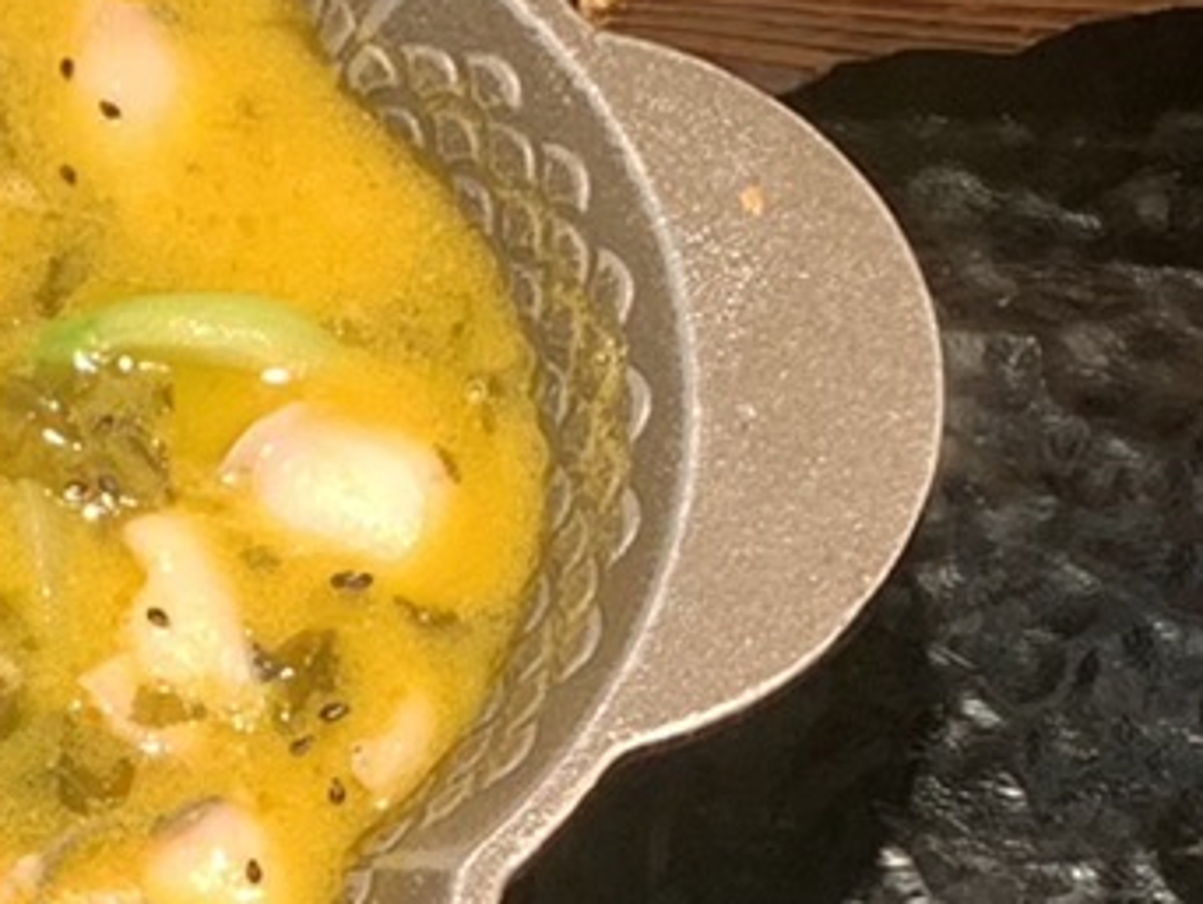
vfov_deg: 9.6
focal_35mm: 152
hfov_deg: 12.9
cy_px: 1129
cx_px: 91
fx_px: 5286
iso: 50
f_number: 1.8
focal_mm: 4.25
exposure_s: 1/50
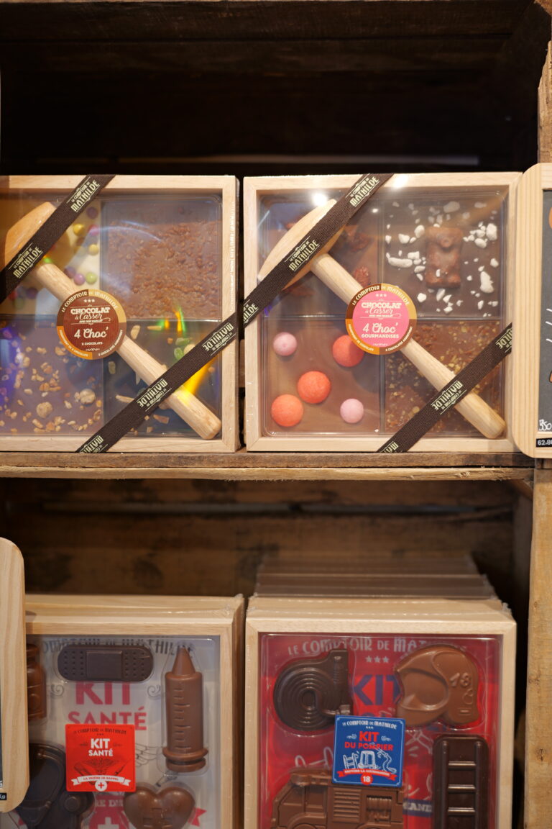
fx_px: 966
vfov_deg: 46.4
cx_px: 276
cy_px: 414
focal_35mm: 42
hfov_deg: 31.9
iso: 125
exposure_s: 1/60
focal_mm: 42
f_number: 2.8
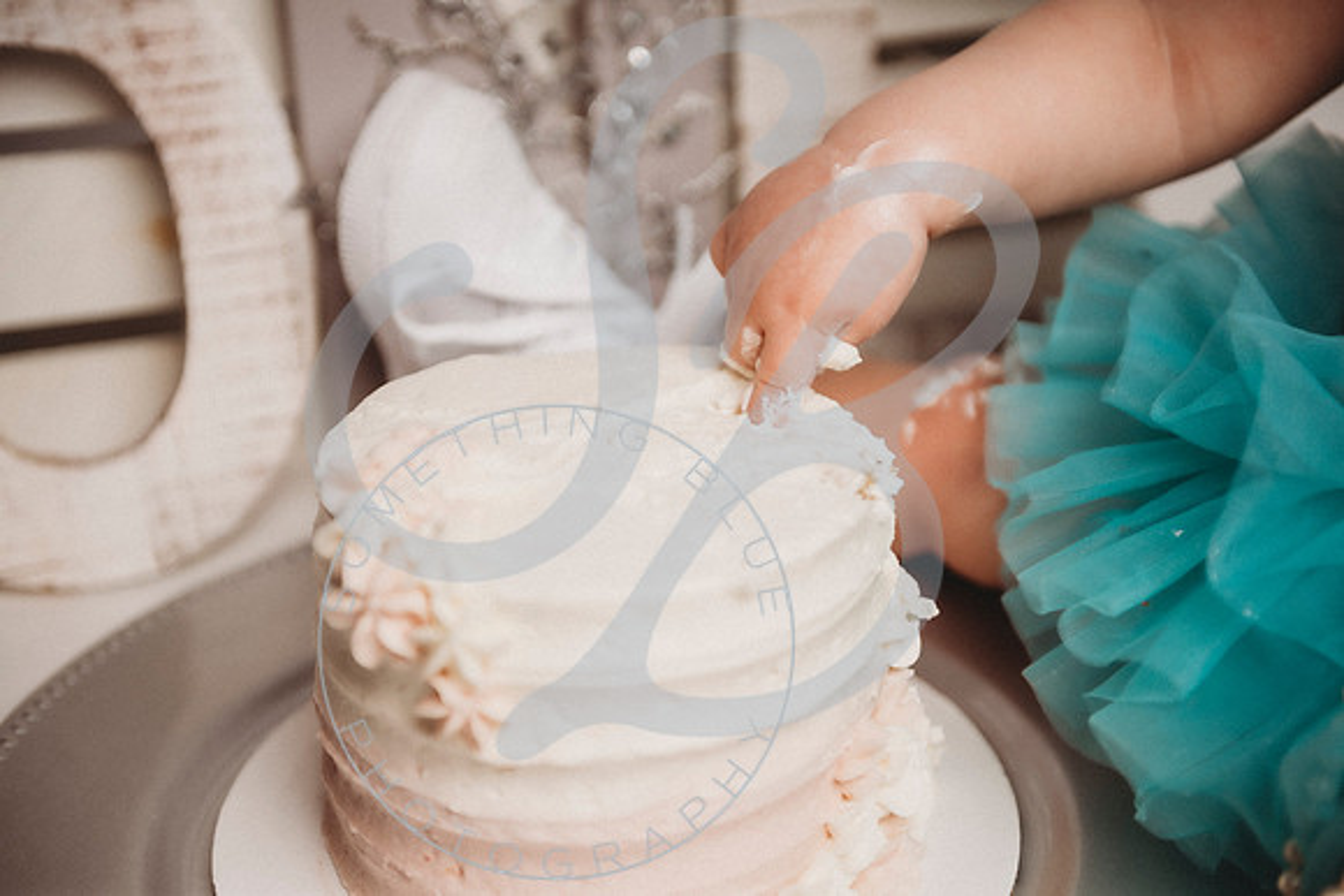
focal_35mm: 59
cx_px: 672
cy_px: 472
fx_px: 2202
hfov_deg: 33.9
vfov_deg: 23.0
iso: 100
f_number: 2.8
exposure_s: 1/400
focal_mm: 56
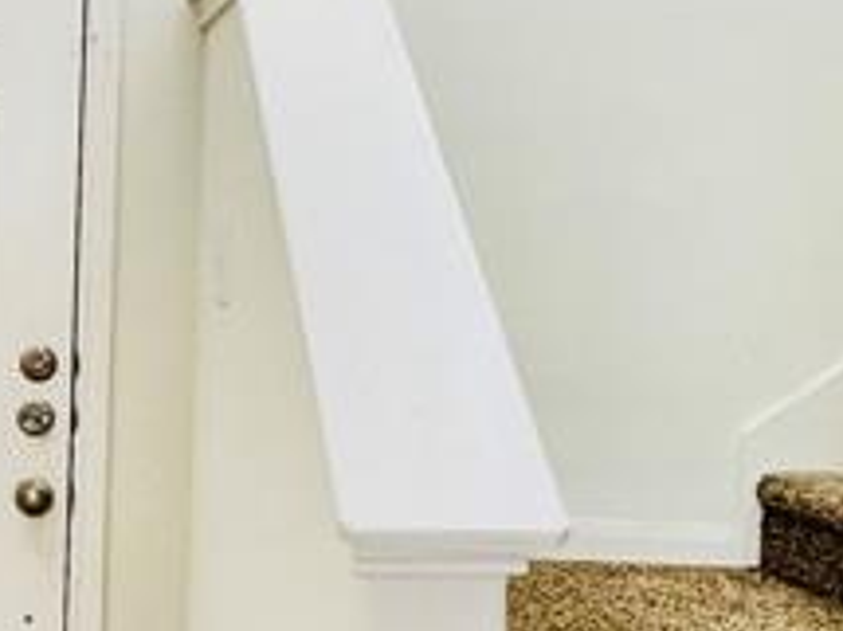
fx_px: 1509
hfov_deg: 28.3
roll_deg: -2.1
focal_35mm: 62
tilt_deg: -4.1
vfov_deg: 23.6
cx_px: -90
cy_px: 333
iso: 200
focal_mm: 1.57
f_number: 1.8
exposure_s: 1/60
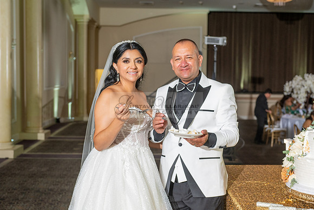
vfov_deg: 27.0
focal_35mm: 50
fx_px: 436
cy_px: 105
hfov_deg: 39.6
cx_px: 157
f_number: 4
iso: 800
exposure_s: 1/160
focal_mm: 50
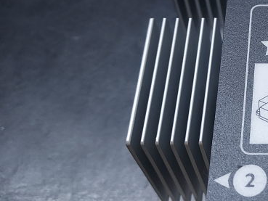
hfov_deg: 26.7
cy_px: 67
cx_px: 317
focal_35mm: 65
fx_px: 503
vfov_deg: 22.5
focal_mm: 4.6
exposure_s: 1/50
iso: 250
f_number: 1.8
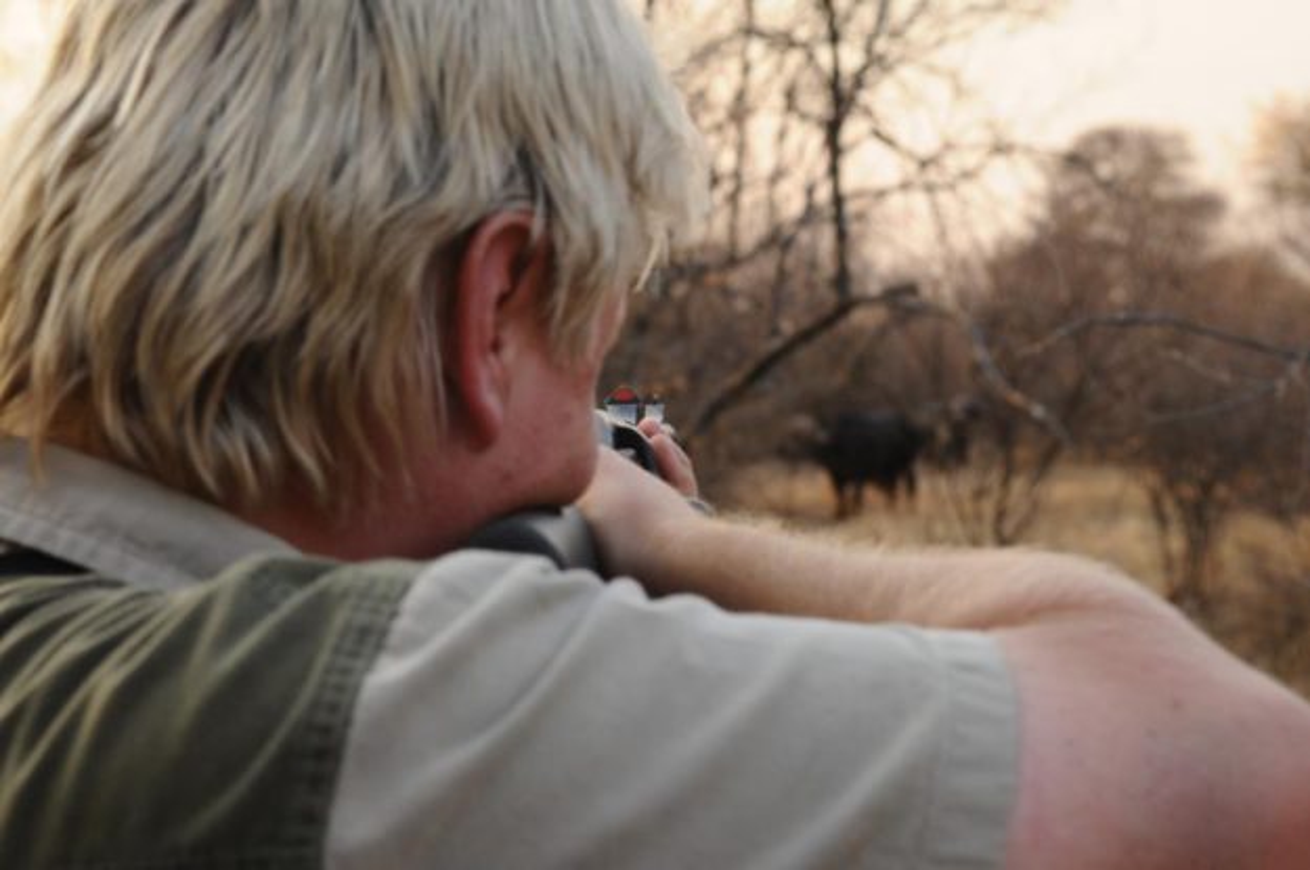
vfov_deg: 14.0
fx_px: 3543
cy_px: 435
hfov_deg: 20.9
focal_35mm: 98
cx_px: 655
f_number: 8
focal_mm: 65
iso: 500
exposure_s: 1/30
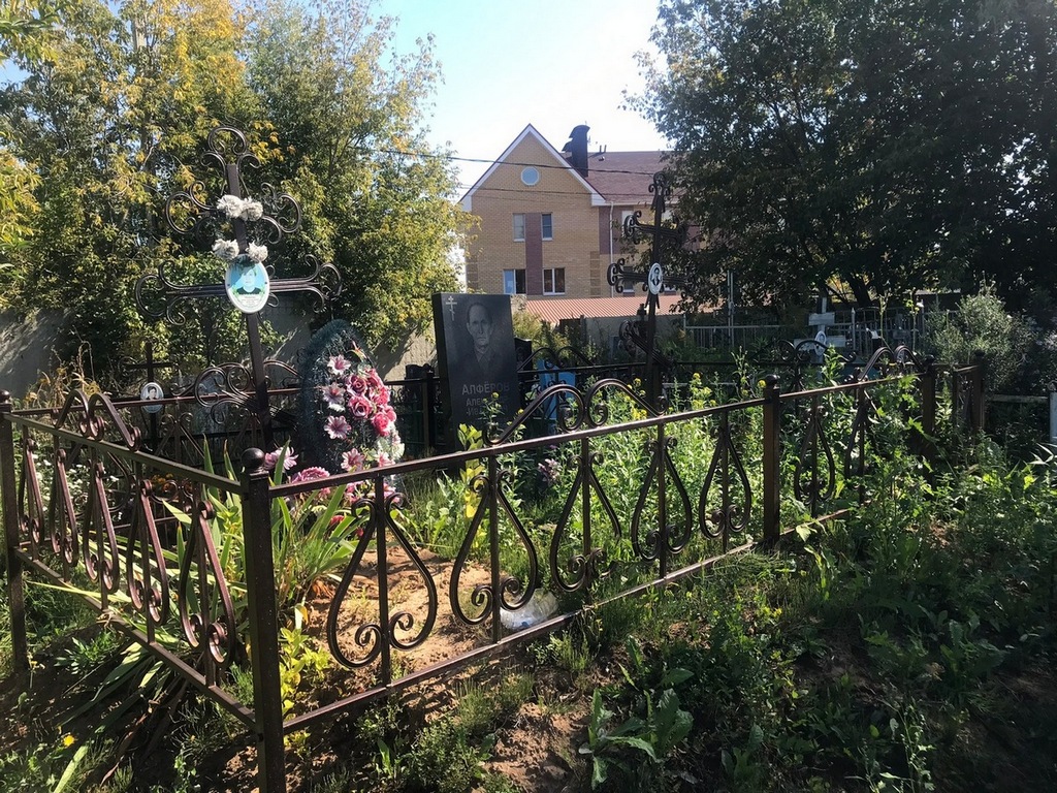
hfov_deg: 63.4
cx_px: 528
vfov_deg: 49.7
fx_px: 855
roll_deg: +1.9
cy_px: 396
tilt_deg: -2.8
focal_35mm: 28
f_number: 1.8
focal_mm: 3.99
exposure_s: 1/714
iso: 20
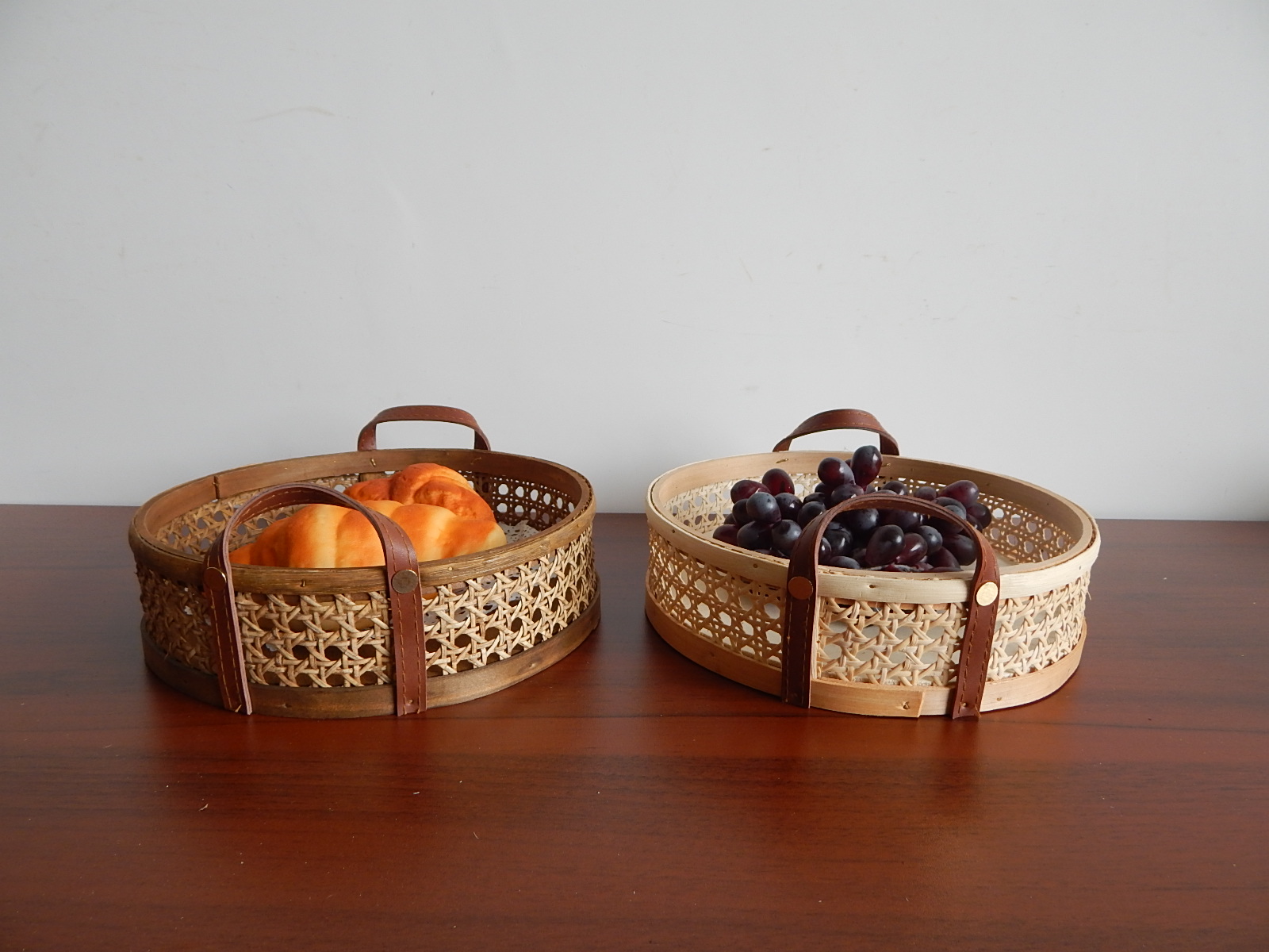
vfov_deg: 61.1
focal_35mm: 22
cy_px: 476
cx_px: 634
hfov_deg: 76.4
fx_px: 807
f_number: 3
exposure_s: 1/160
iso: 125
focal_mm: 4
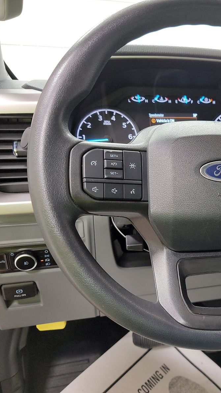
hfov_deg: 31.4
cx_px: 216
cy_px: 196
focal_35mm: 35
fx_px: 365
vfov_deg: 56.6
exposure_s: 1/59
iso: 398
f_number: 1.8
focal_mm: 6.7
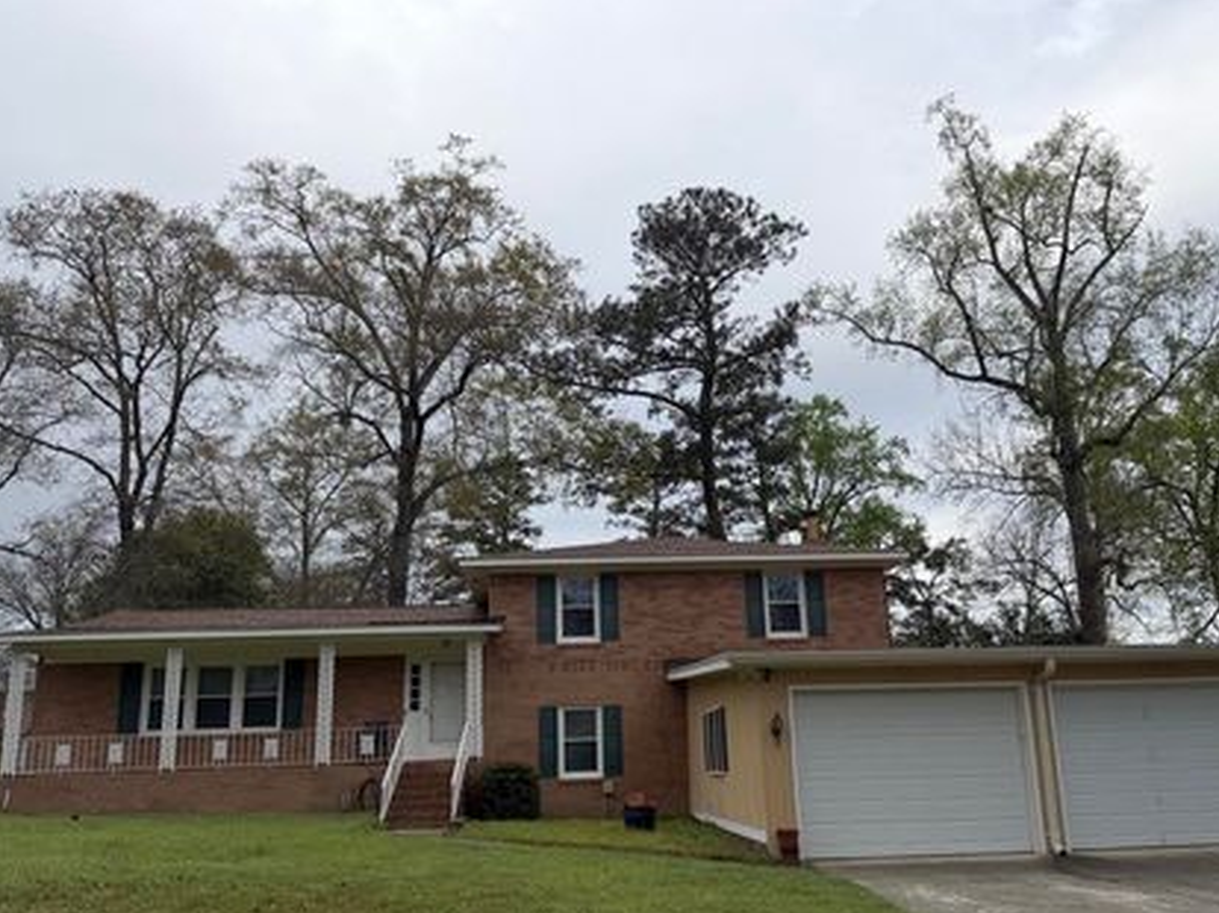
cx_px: 654
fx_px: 1021
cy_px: 540
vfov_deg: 47.9
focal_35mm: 29
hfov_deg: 61.6
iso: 80
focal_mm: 6.76
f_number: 1.78
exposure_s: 1/3279
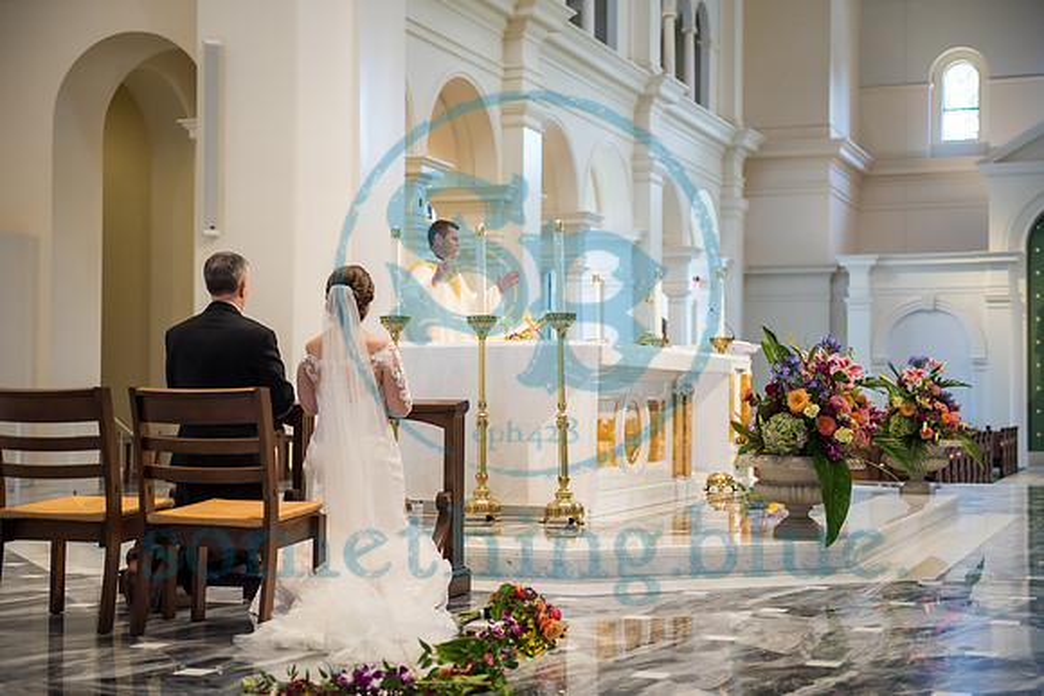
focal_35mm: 58
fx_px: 1687
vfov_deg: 23.3
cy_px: 348
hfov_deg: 34.4
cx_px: 521
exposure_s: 1/200
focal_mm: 58
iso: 1000
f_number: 2.8
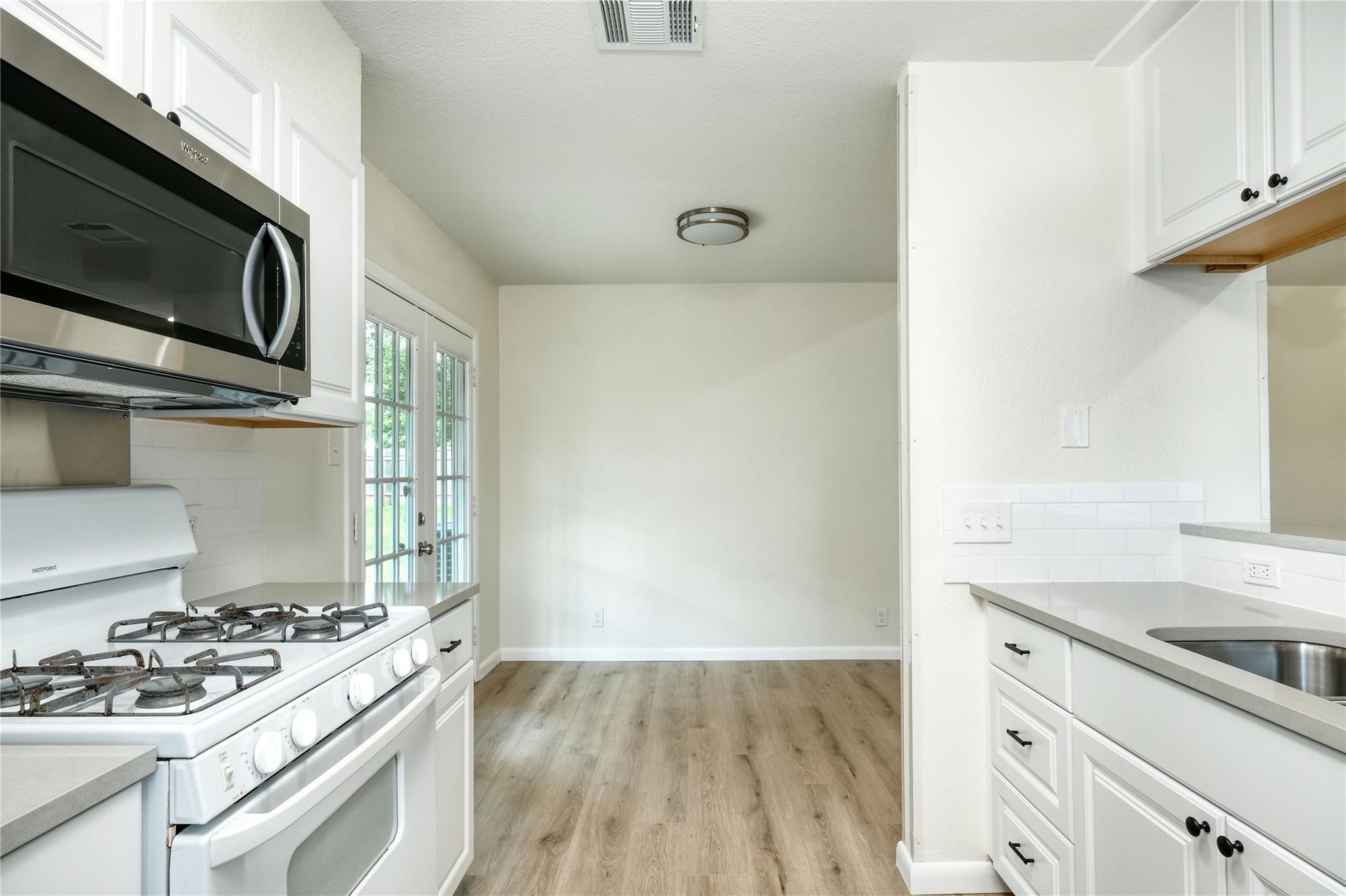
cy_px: 448
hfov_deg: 86.9
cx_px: 673
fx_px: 710
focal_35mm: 19
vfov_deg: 64.5
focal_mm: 12.5
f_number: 10
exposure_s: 1/9
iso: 320
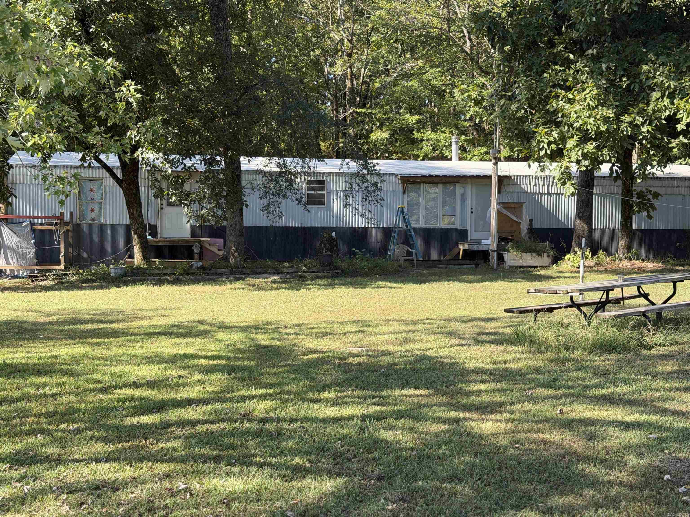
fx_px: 957
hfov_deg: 39.7
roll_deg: -0.5
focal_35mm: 48
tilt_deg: -3.2
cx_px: 345
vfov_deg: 30.3
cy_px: 258
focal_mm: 6.76
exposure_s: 1/987
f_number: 1.78
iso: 100
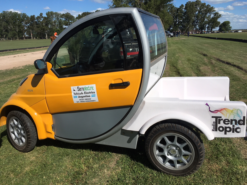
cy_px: 92
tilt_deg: -17.3
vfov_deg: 48.2
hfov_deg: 61.7
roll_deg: +2.7
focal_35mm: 29
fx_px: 207
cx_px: 124
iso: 25
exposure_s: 1/3846
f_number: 2.2
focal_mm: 4.15
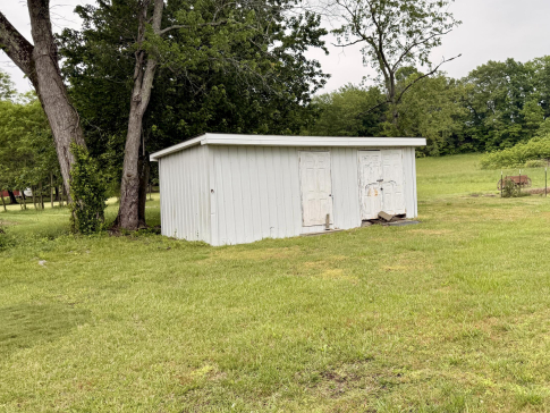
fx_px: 524
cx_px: 340
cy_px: 214
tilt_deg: -4.1
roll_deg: +1.4
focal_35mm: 33
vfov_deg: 43.0
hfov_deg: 54.8
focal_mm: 6.76
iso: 100
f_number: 1.78
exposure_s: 1/1653
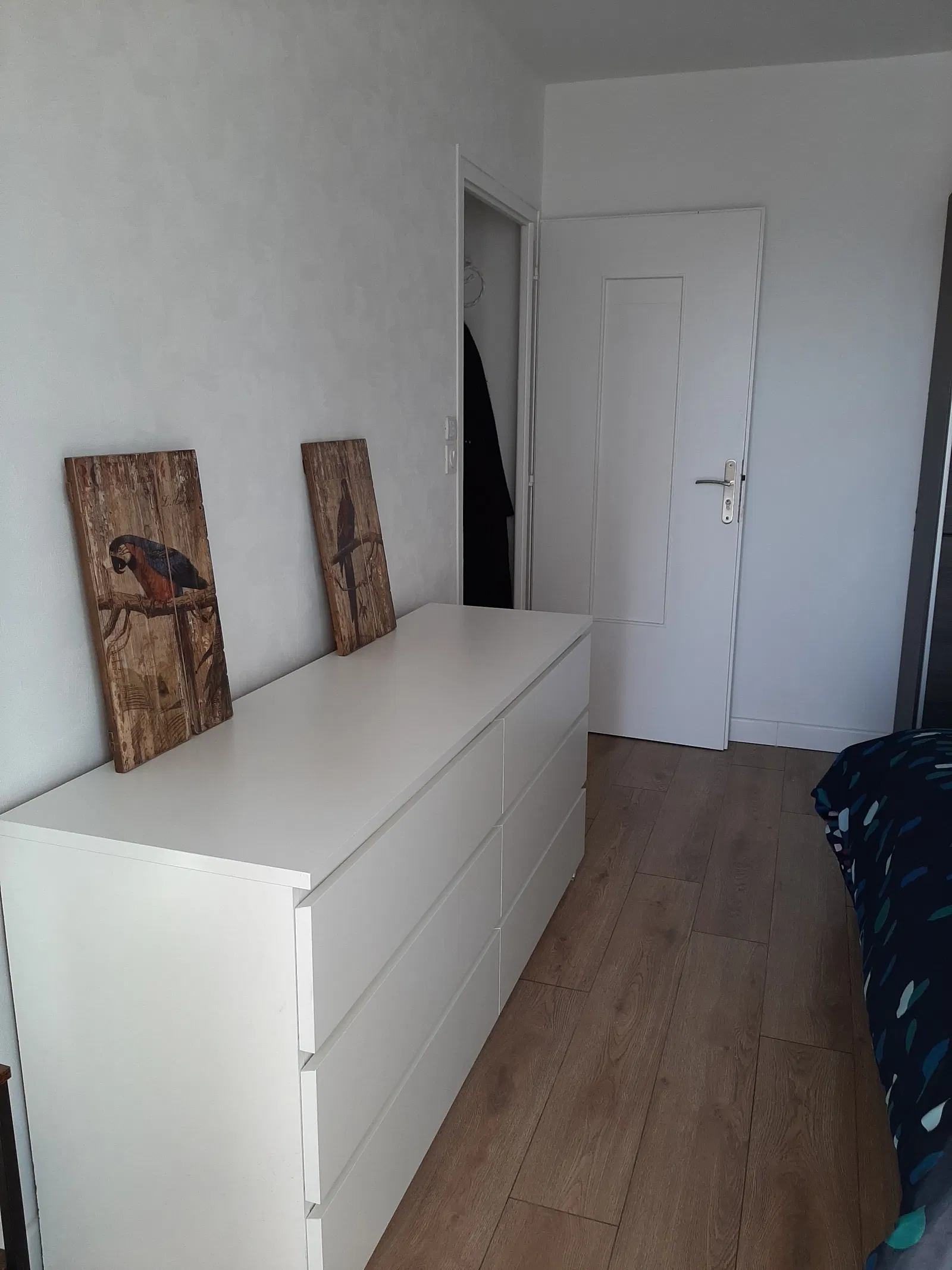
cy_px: 635
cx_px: 476
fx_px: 953
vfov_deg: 67.3
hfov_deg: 53.1
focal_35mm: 26
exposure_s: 1/120
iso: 64
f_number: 1.7
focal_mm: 3.93
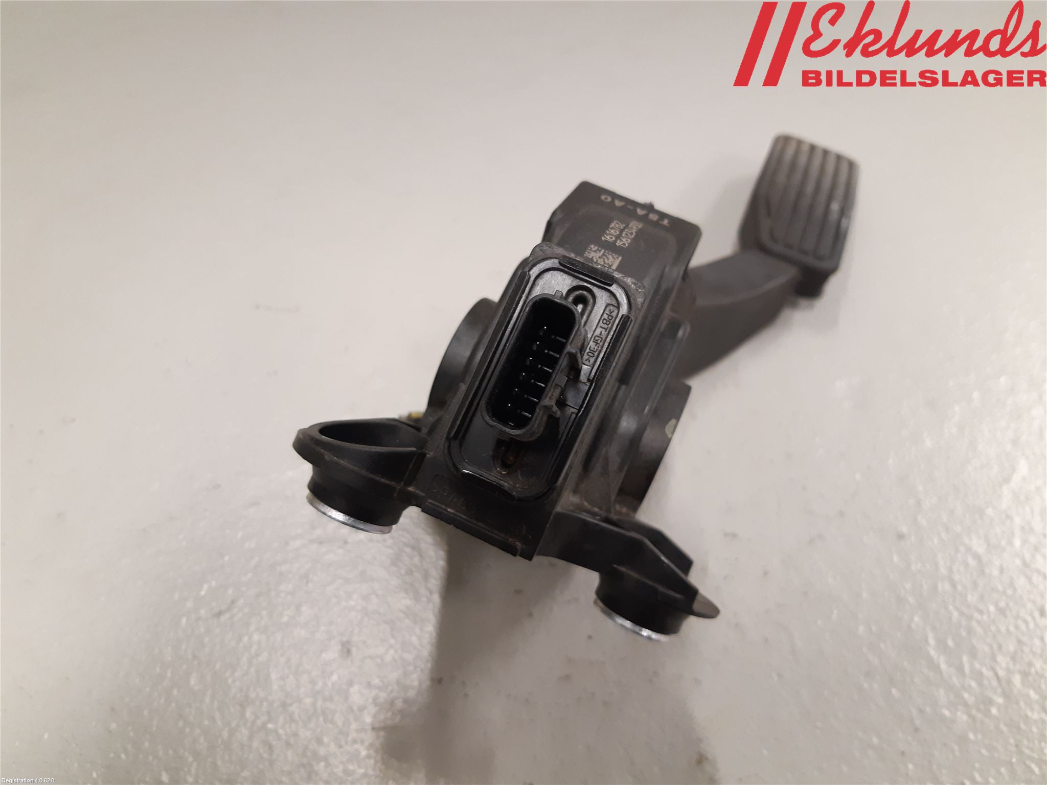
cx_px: 524
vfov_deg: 53.1
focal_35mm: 26
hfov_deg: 67.3
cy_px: 392
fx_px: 786
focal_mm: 3.93
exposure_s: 1/50
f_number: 1.7
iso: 200
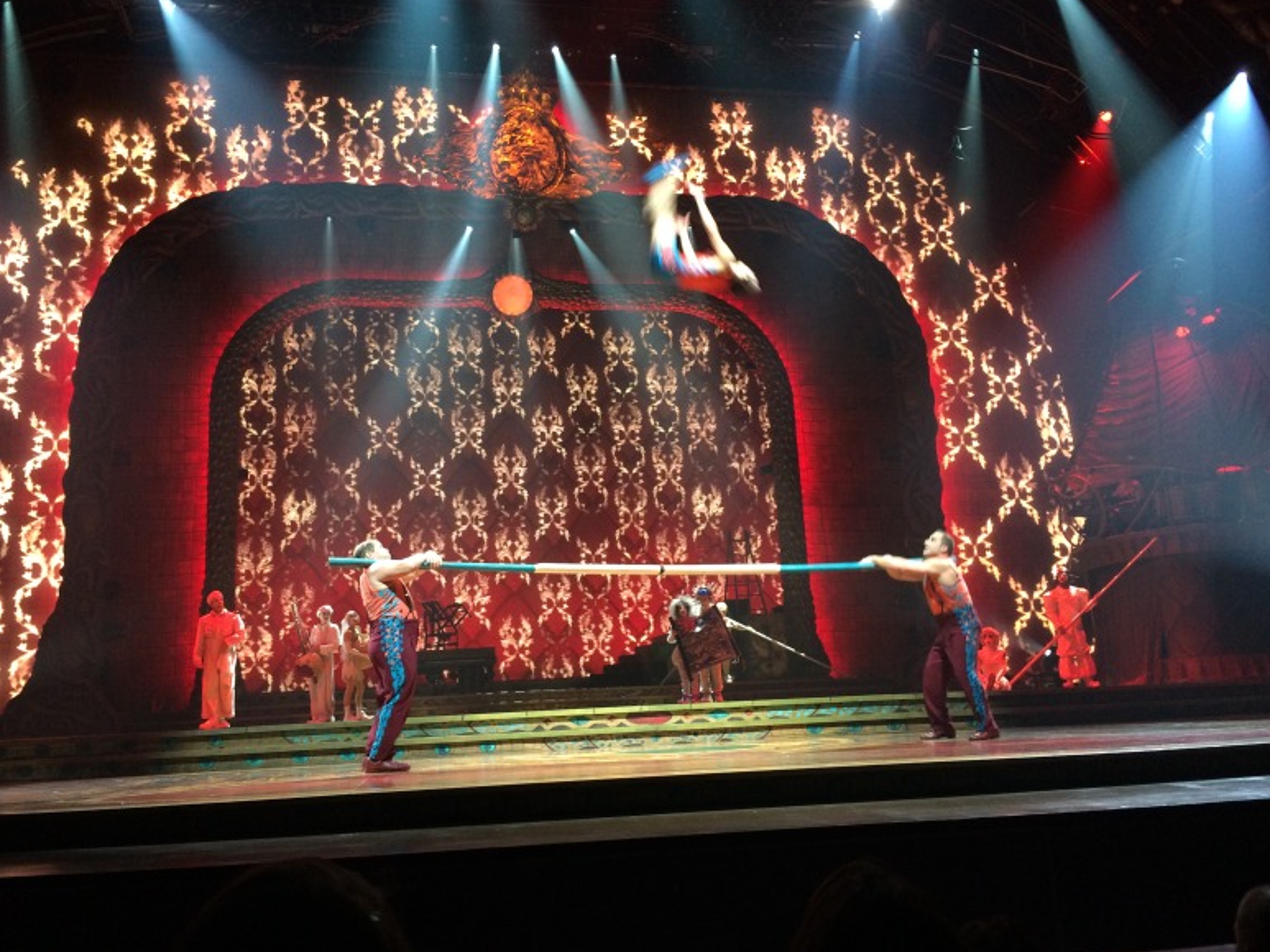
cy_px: 468
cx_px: 619
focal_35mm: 30
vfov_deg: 46.8
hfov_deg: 59.9
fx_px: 1101
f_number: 2.2
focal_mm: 4.15
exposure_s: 1/30
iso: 160
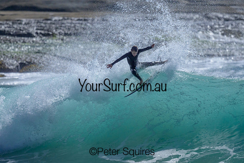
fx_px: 7388
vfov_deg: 1.3
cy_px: 83
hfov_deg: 1.9
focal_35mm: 1090
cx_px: 166
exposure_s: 1/2000
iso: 1250
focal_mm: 800
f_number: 6.3
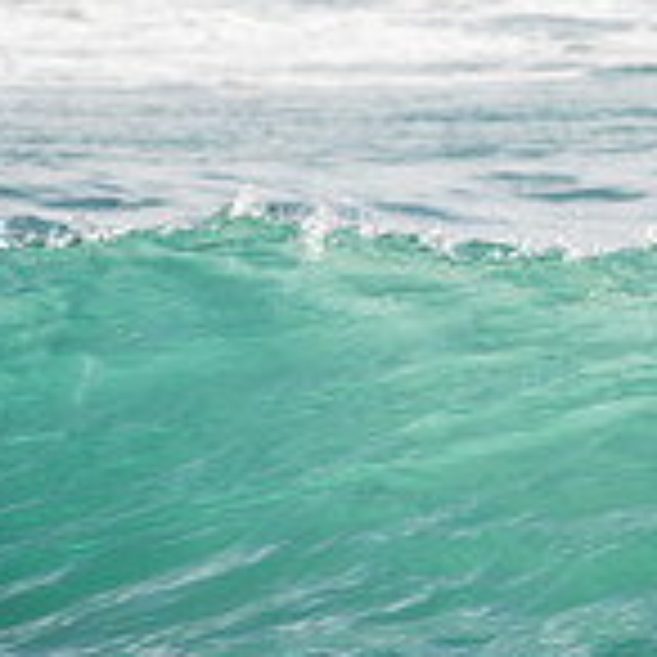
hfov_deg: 1.0
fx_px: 36375
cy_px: 250
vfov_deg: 1.0
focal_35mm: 1694
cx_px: 1134
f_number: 5.6
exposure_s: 1/320
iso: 160
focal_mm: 500
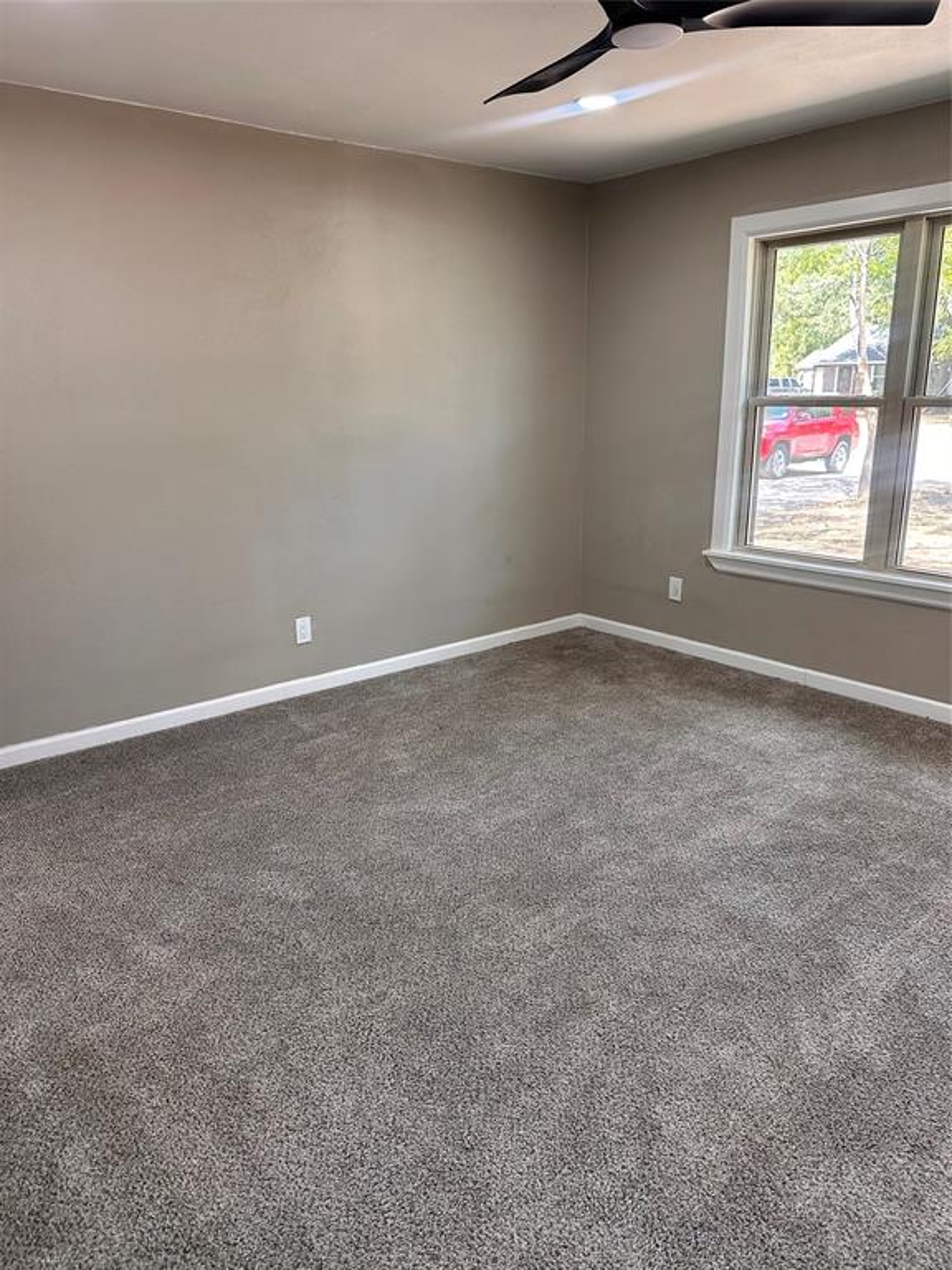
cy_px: 635
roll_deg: -0.2
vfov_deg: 71.6
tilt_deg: -14.6
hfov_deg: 56.8
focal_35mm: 24
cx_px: 476
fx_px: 880
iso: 160
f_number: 1.78
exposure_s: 1/120
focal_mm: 6.86
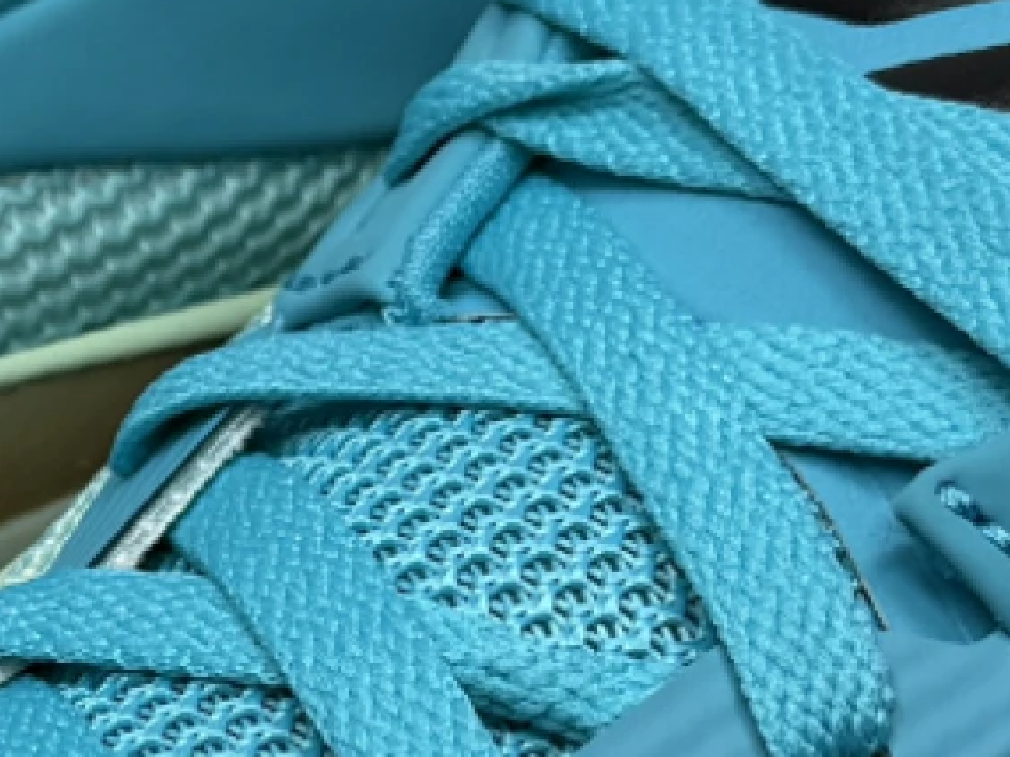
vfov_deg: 9.2
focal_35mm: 160
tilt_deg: -30.2
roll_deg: +4.0
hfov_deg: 12.1
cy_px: 793
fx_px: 4668
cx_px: -230
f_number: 1.78
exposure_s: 1/159
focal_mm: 6.76
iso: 64
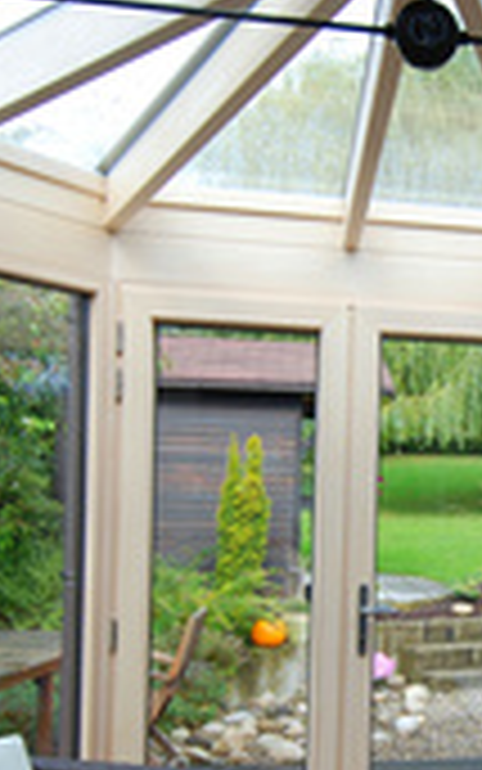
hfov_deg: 23.5
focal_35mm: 53
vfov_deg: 37.7
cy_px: 520
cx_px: 471
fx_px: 1113
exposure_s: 1/100
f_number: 5
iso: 100
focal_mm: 14
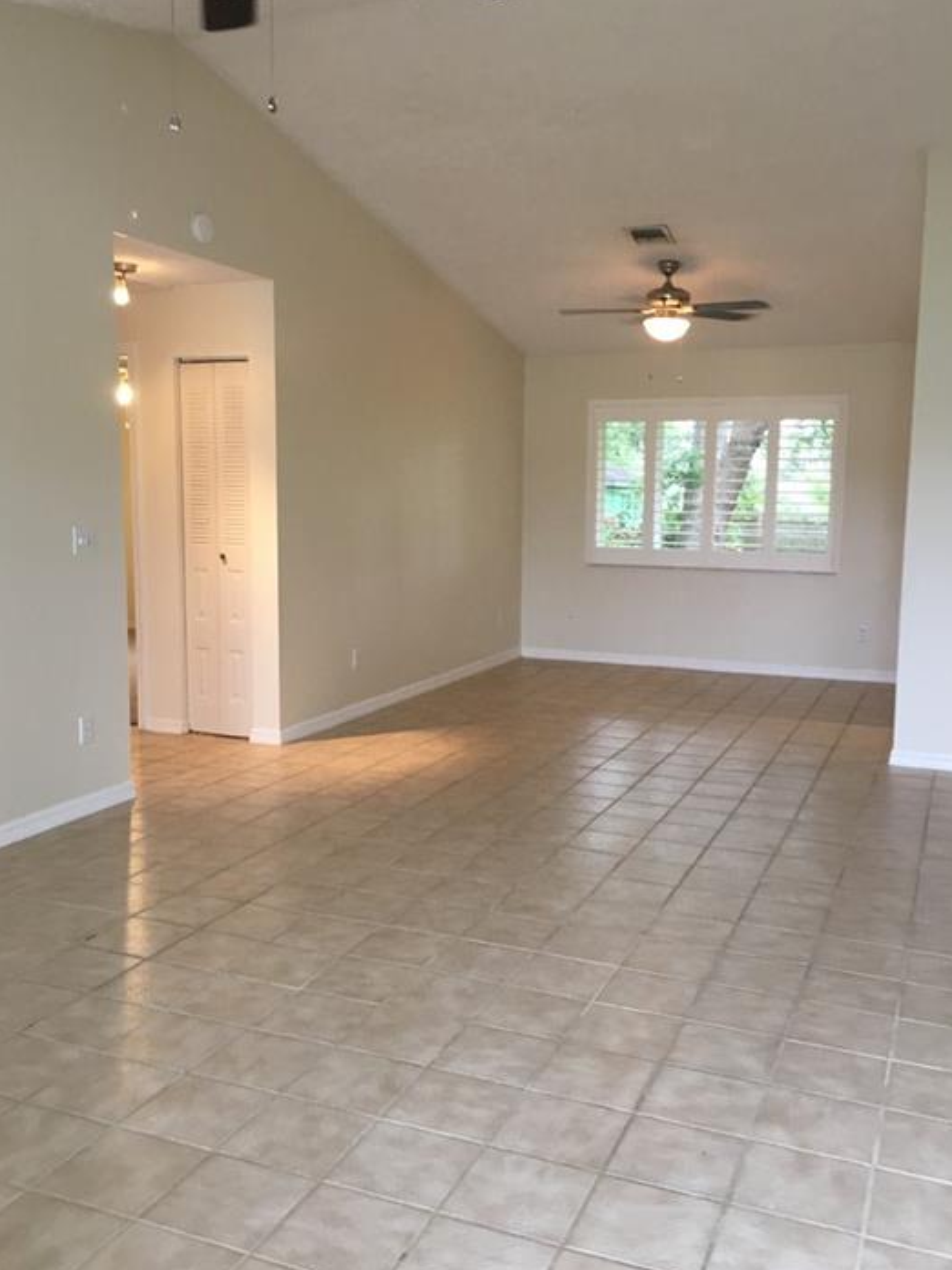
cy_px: 635
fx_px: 1173
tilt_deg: -5.9
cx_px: 478
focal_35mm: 32
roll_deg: -1.5
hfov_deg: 44.2
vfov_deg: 56.8
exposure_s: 1/30
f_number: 2.2
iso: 80
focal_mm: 4.15
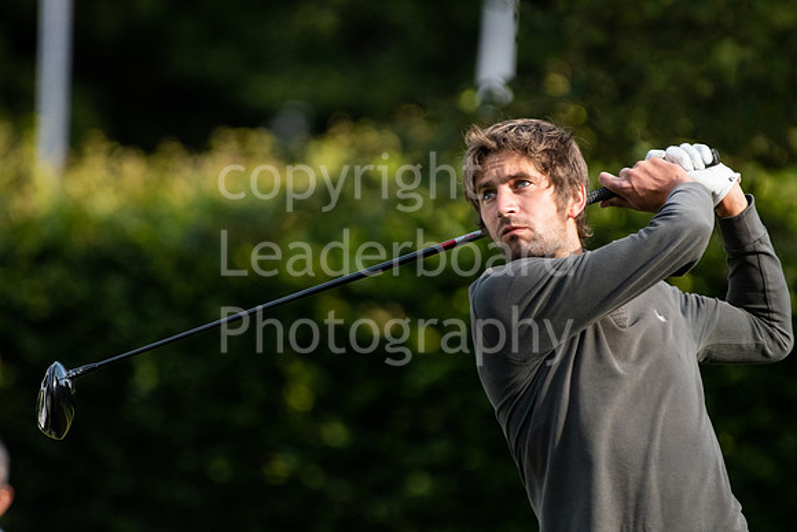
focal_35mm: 750
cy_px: 266
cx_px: 398
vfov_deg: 1.8
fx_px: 16607
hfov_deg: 2.7
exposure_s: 1/2000
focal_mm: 500
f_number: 5.6
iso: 2000
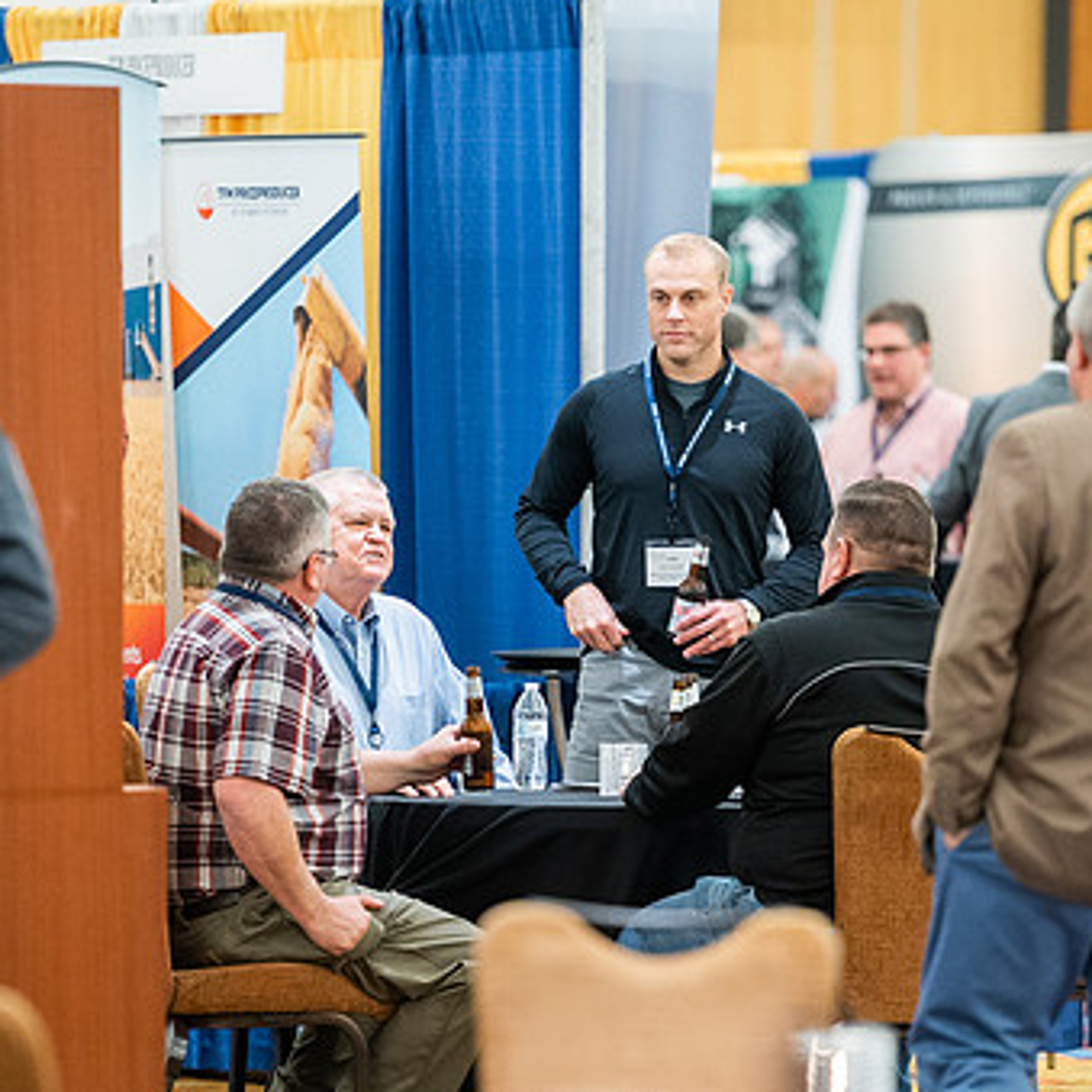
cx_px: 618
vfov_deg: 5.8
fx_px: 10743
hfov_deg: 5.8
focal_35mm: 301
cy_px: 578
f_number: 2.8
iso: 3200
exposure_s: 1/160
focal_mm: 200
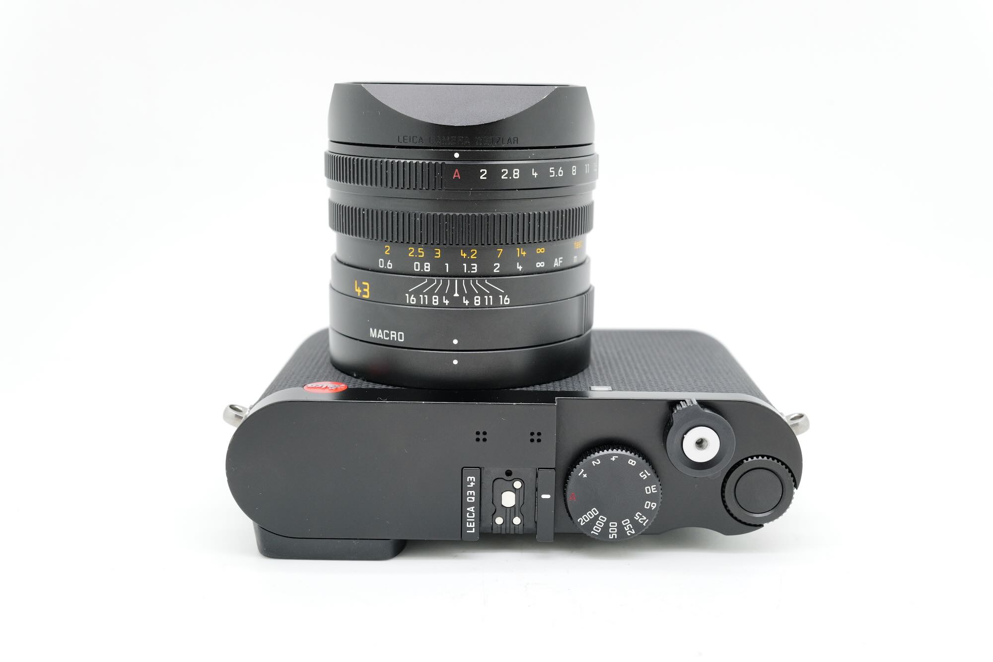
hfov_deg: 45.4
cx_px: 496
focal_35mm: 43
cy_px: 331
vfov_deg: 31.2
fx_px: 1186
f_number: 9
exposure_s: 1/60
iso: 800
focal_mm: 43
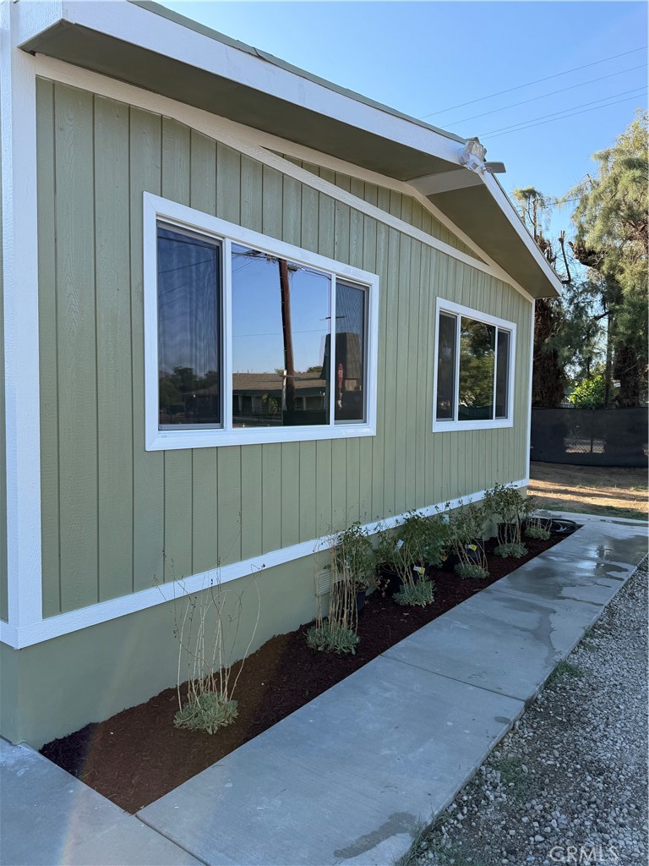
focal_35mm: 24
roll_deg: -0.9
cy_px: 433
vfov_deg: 71.6
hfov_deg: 56.8
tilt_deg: -3.3
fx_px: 600
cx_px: 324
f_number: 1.78
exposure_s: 1/1314
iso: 100
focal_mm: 6.76
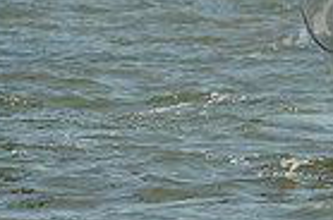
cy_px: -152
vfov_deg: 1.6
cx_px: 666
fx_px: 8112
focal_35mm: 879
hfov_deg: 2.3
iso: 200
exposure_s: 1/1250
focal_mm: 210
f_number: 6.3
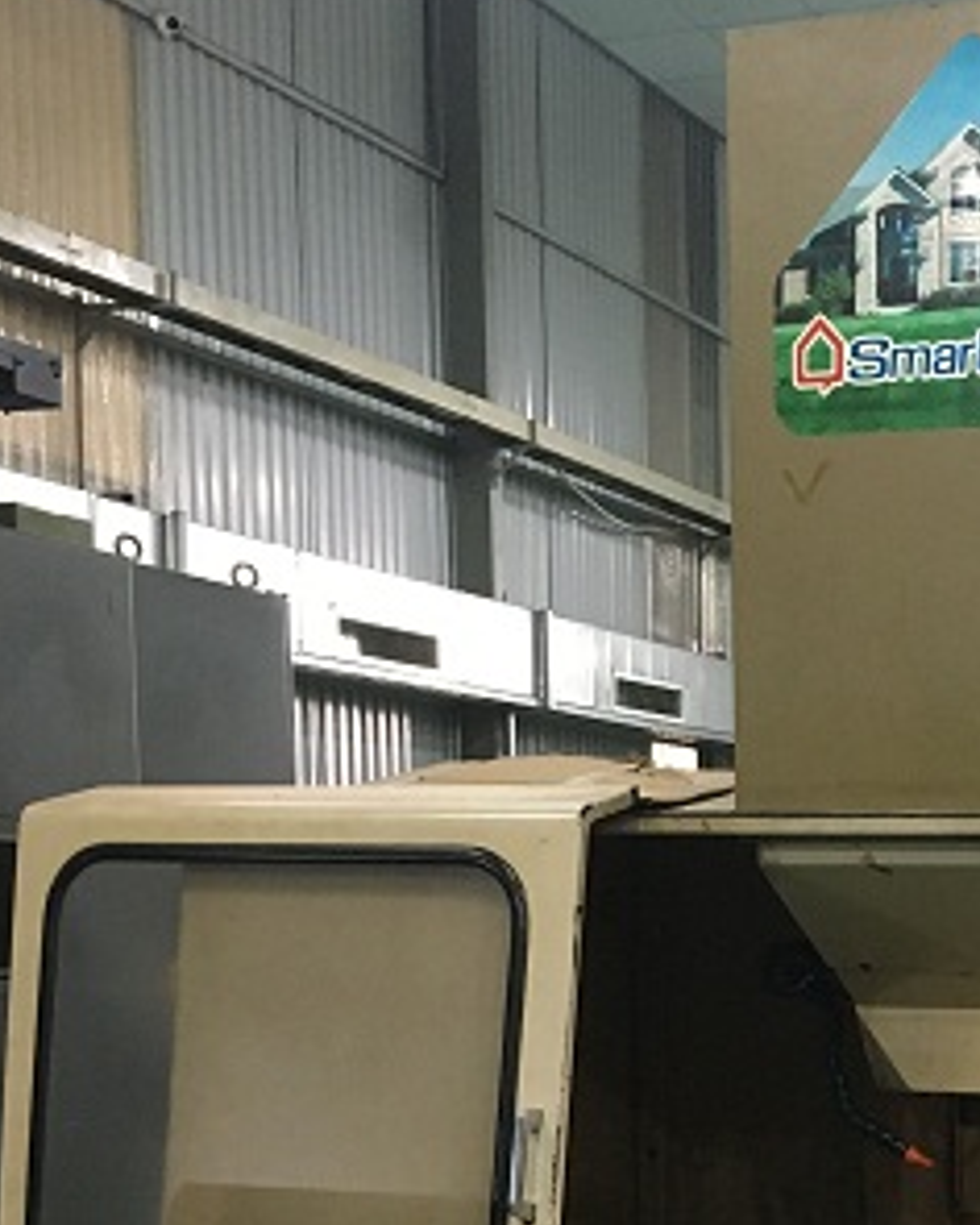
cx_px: 1001
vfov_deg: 28.0
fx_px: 2320
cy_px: 1188
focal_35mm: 64
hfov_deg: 22.8
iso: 200
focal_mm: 4.15
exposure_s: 1/25
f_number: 2.2
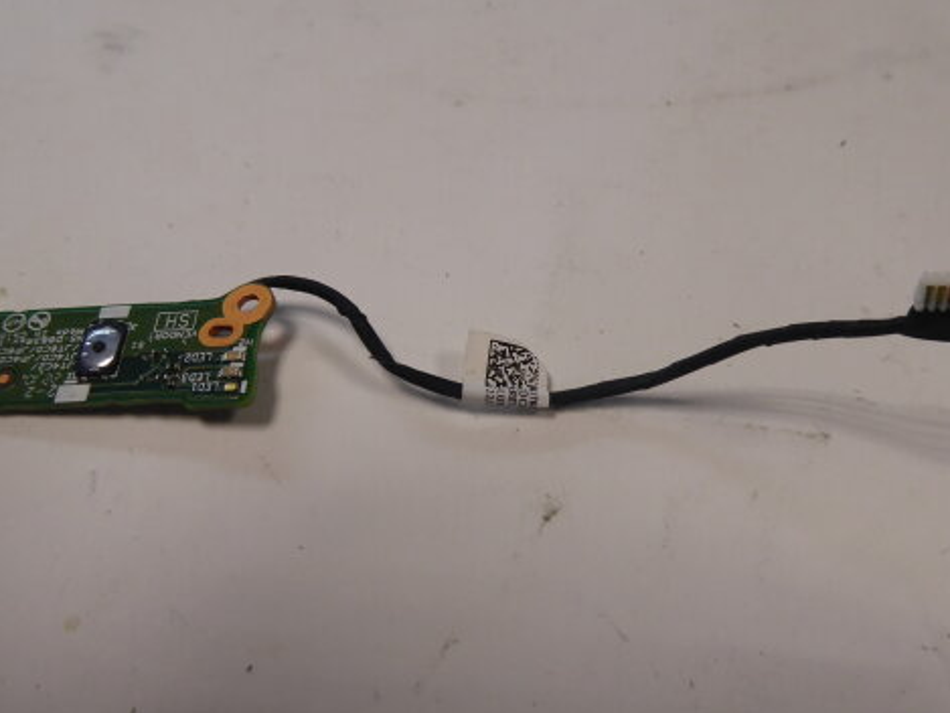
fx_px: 878
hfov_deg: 56.8
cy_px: 352
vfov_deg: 44.2
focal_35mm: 32
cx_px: 476
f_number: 3.3
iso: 125
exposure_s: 1/60
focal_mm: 4.3
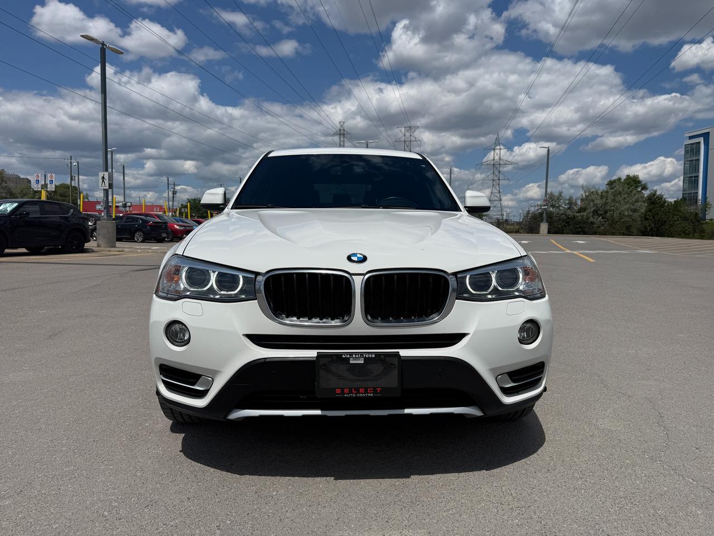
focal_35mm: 24
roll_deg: -0.1
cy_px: 268
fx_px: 495
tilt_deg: -4.0
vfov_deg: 56.8
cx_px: 357
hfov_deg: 71.6
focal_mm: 6.76
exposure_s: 1/14286
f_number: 1.78
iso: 80
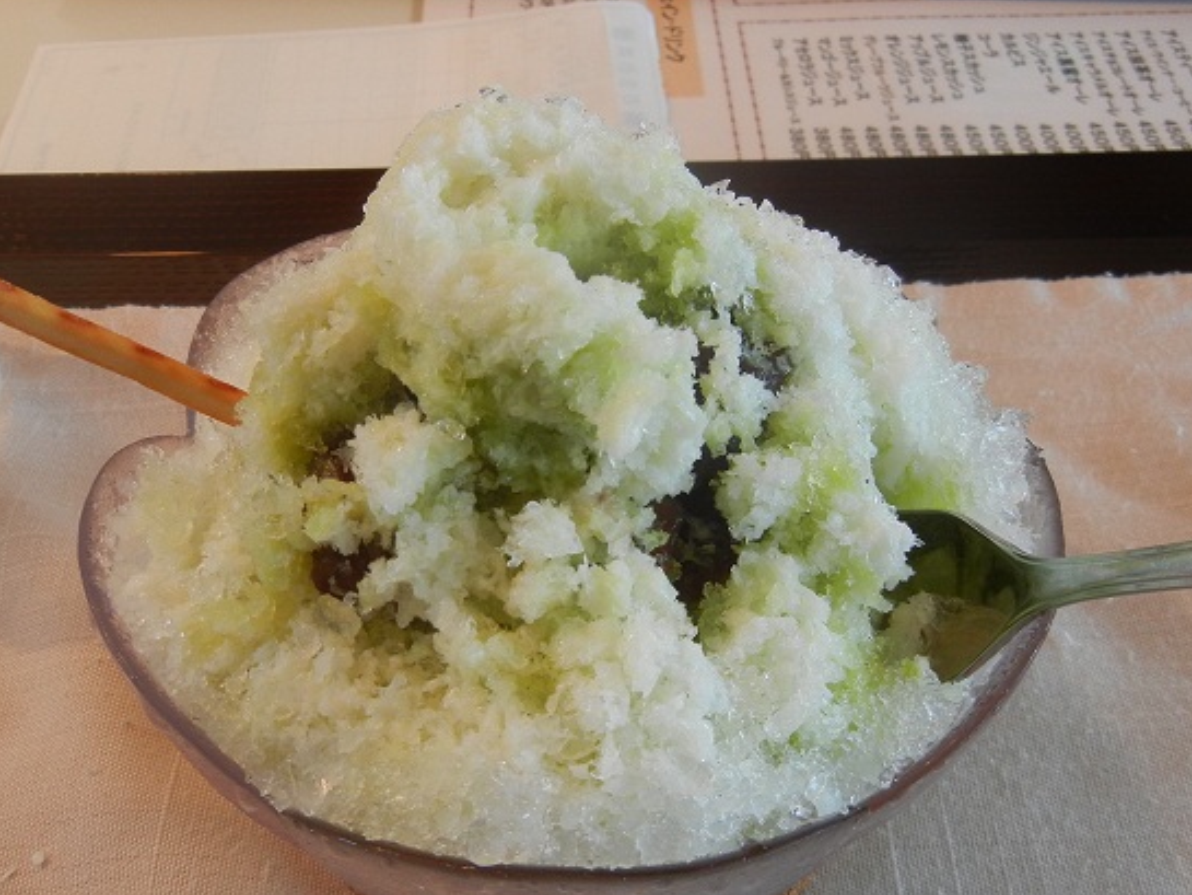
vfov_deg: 32.7
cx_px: 503
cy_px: 571
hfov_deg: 42.8
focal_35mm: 44
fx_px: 1515
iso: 160
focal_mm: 5.4
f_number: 3.5
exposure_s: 1/44
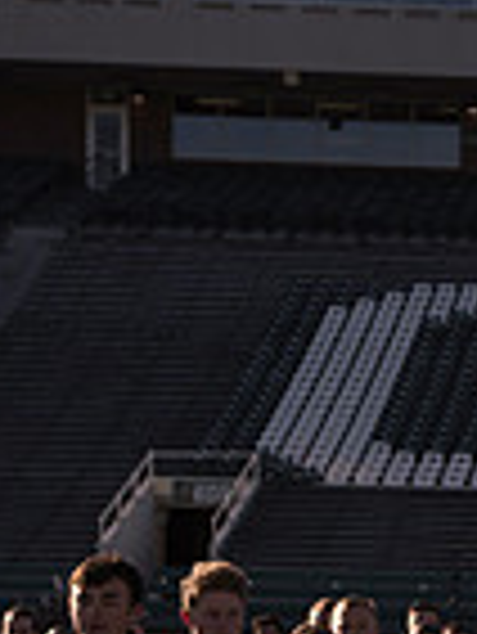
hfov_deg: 7.0
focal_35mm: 205
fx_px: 3761
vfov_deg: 9.5
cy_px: 749
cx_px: 1030
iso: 320
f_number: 5
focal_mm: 52
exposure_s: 1/2500
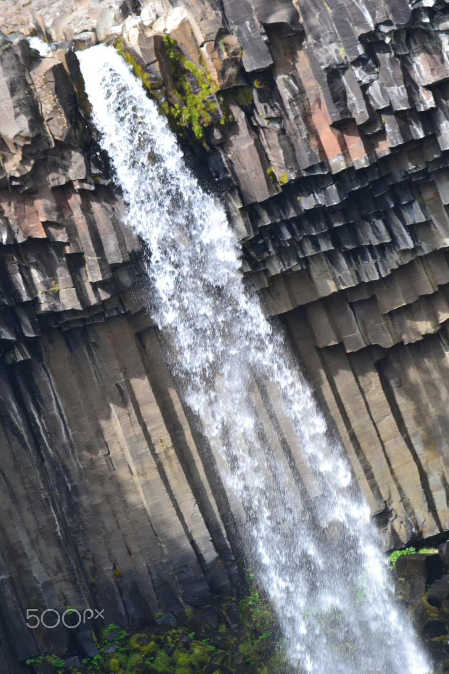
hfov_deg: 3.1
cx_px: 224
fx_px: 8416
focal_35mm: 450
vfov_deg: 4.6
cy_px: 337
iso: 400
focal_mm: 300
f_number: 10
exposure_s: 1/200
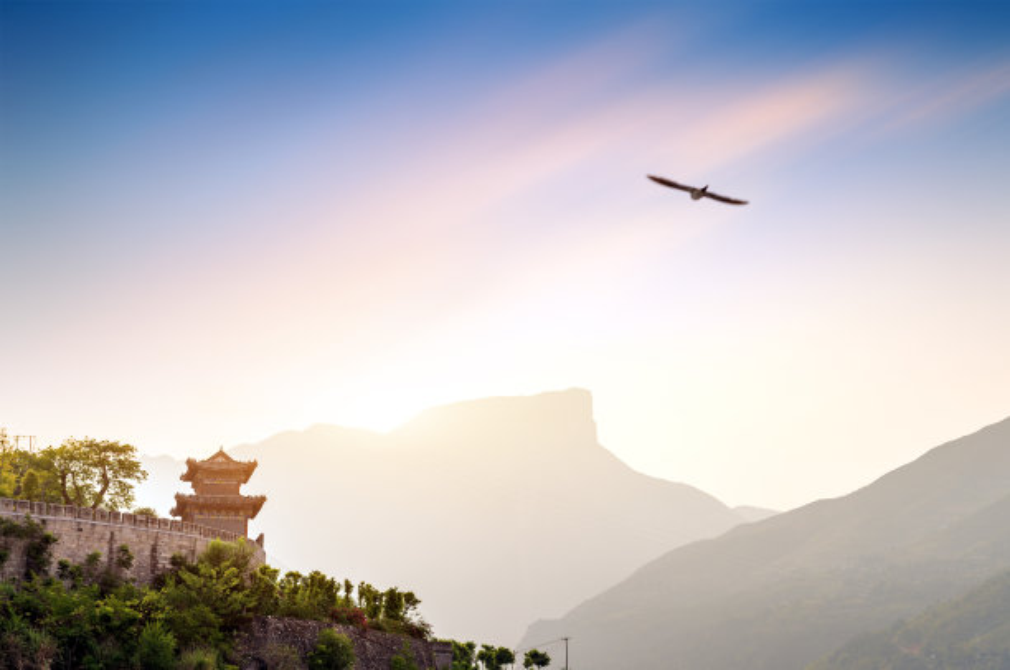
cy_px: 335
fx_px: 1961
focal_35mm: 70
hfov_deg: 28.9
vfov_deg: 19.4
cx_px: 505
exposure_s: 1/500
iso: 200
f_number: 8
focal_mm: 70
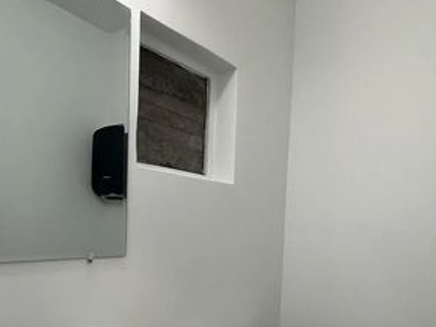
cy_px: 244
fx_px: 391
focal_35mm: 31
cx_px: 285
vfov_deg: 44.0
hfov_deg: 57.2
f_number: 2.2
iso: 125
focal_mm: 2.22
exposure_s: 1/120
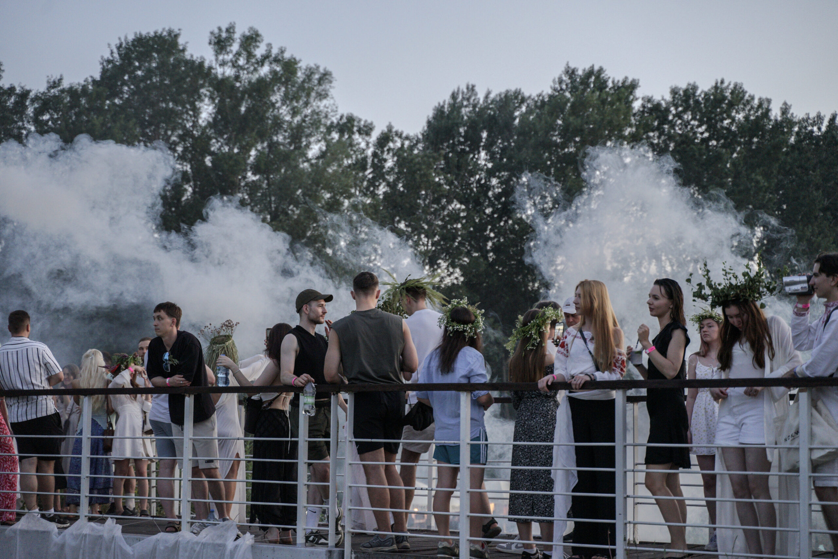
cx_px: 419
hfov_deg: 27.0
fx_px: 1746
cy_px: 280
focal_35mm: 75
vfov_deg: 18.2
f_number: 3.5
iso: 1000
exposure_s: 1/160
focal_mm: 75
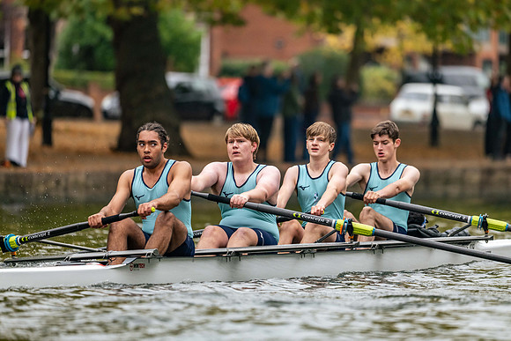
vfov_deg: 3.4
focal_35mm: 400
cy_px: 170
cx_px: 256
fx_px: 5679
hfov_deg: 5.2
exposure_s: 1/2000
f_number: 4.5
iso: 2000
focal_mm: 400
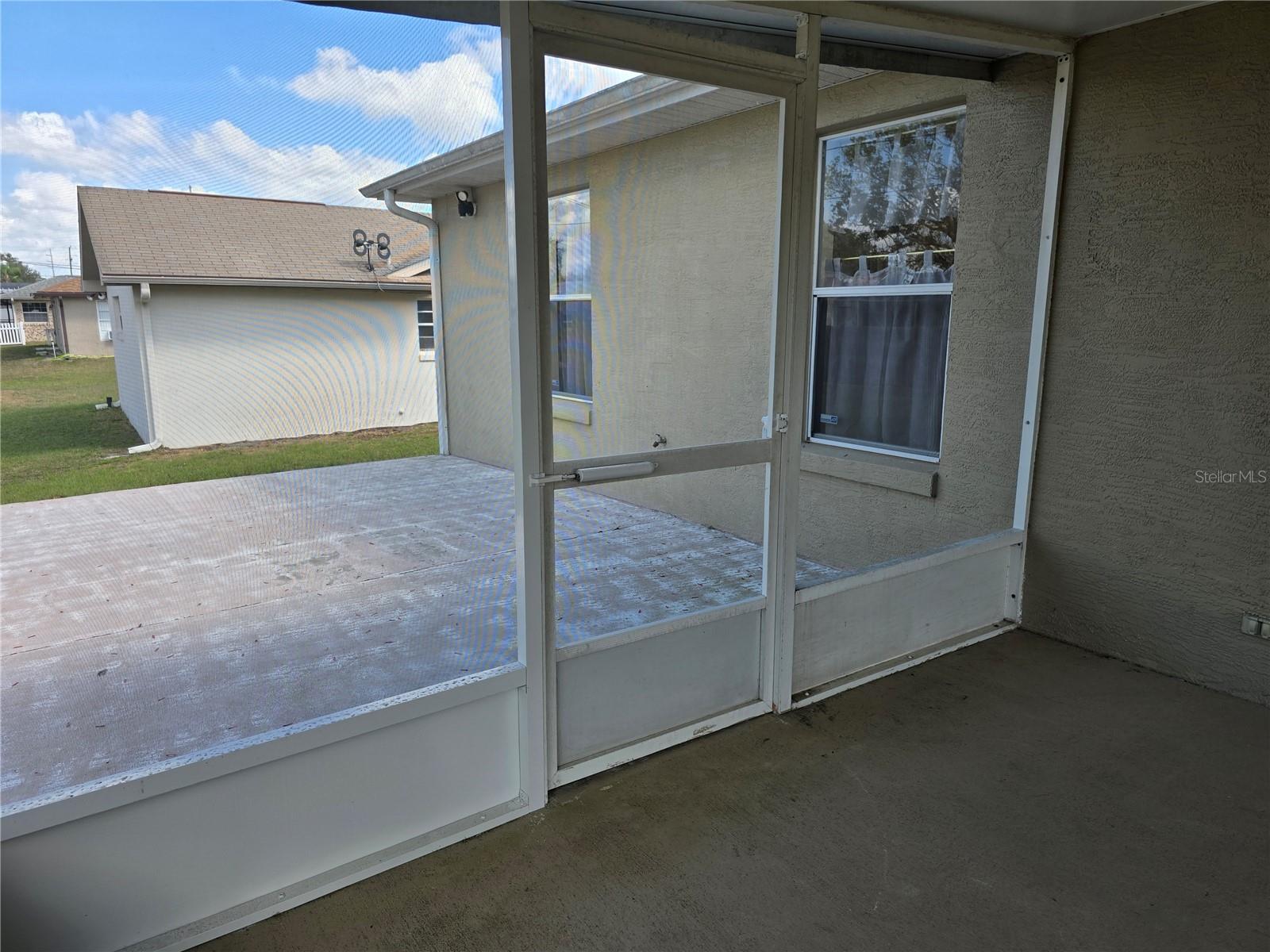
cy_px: 476
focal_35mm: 23
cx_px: 635
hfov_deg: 73.9
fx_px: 844
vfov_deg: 58.9
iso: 12
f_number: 1.7
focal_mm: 6.3
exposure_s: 1/195
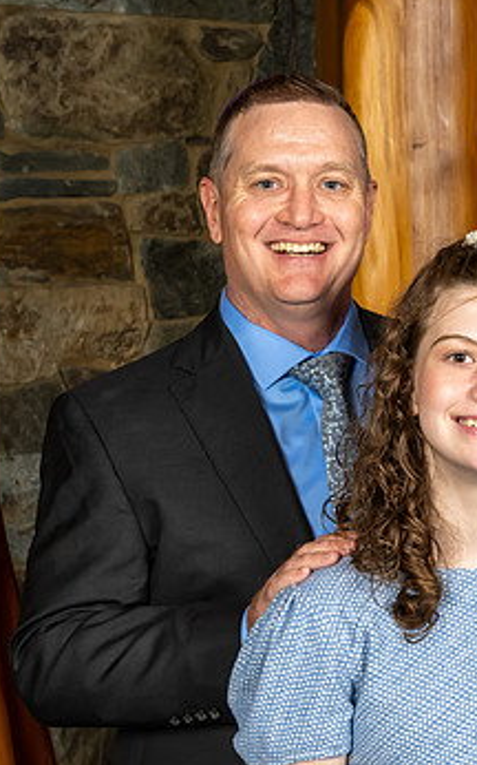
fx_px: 2873
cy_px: 360
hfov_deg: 9.3
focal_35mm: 138
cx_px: 641
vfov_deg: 15.1
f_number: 8
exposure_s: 1/200
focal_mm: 48
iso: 640
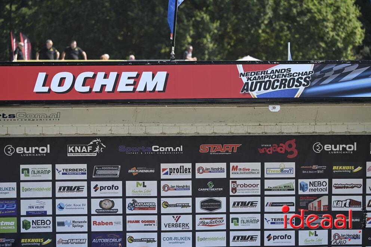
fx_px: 1956
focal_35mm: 190
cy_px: 124
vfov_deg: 7.2
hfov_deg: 10.8
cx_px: 186
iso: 320
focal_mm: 190
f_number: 5
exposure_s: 1/1000
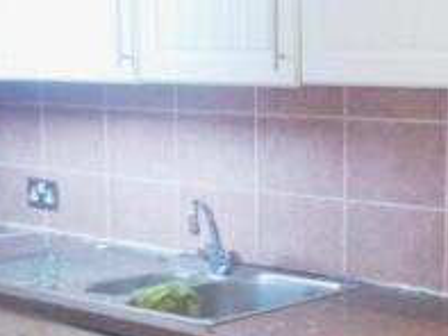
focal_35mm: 74
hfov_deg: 24.9
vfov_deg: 19.8
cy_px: 237
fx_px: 958
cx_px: 461
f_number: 3.3
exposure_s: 1/8
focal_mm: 4.3
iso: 400
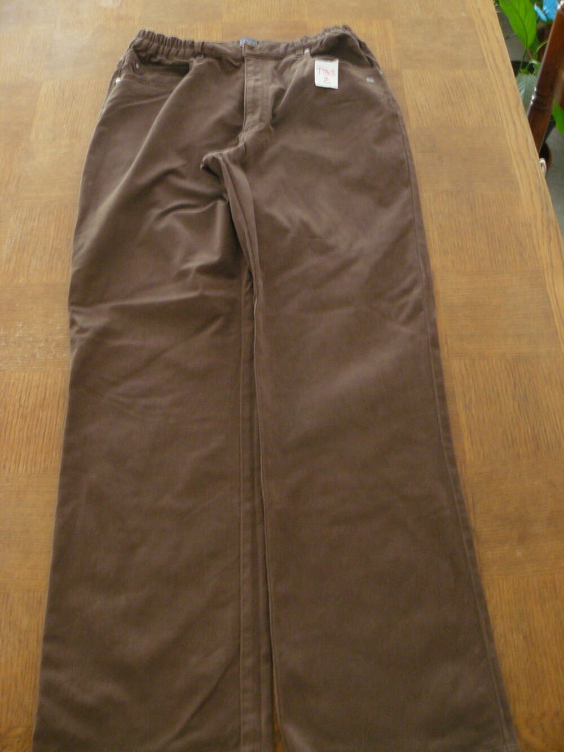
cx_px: 282
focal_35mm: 36
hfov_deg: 39.7
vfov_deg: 51.4
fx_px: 782
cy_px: 376
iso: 200
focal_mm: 6
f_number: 2.8
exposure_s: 1/6
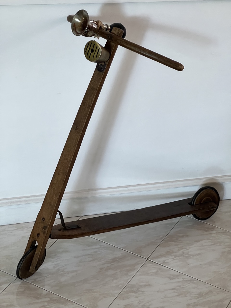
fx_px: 685
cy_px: 154
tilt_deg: -28.6
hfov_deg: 19.1
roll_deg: -4.5
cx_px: 116
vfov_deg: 25.3
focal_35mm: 77
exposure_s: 1/60
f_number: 2.8
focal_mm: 9
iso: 400
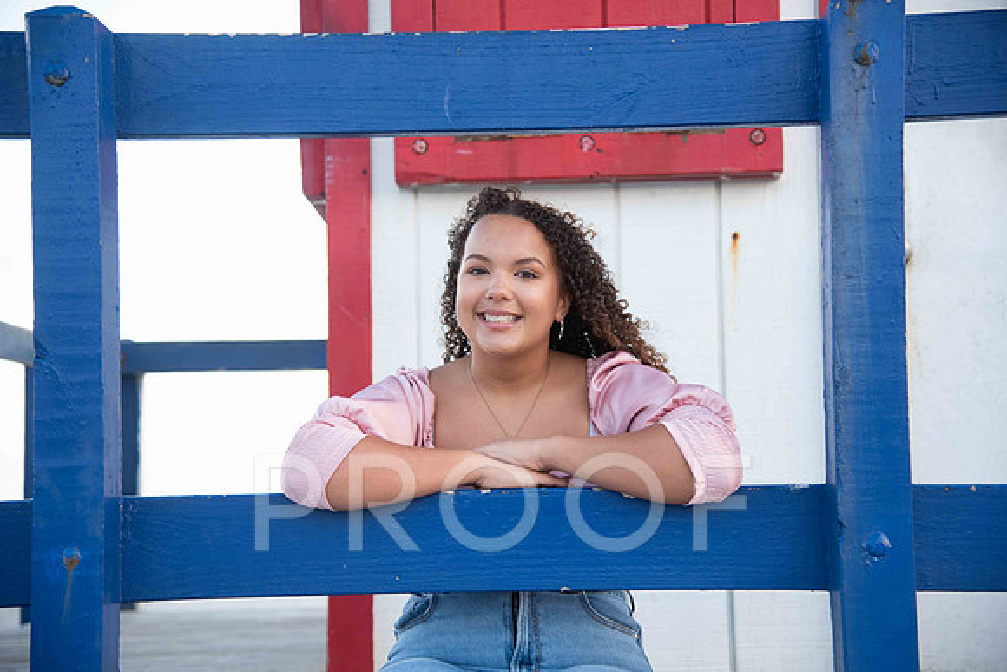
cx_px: 504
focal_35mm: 62
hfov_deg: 32.4
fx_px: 1735
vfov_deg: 21.9
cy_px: 336
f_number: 4
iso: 400
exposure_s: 1/250
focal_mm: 62
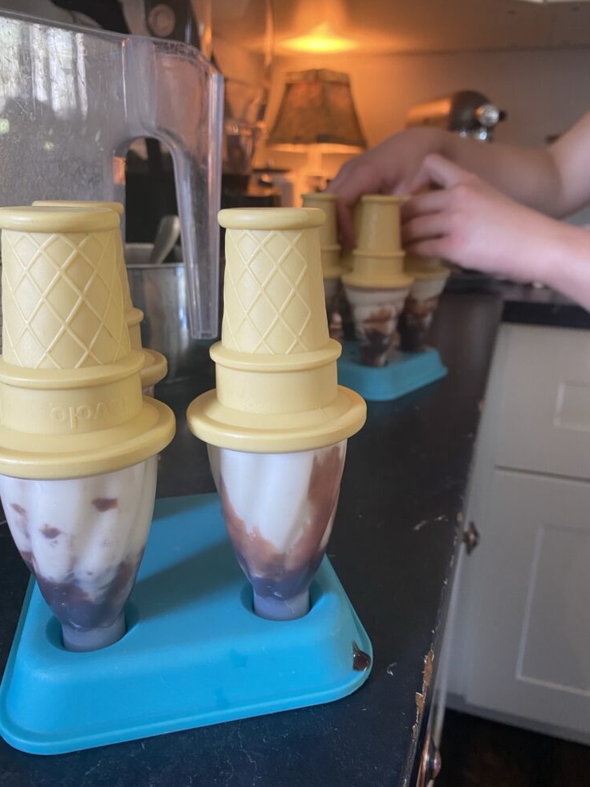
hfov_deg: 51.4
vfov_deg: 65.3
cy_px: 394
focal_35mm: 27
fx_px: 613
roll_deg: -1.1
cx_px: 301
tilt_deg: -17.0
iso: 250
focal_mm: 4.25
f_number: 1.8
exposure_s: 1/60
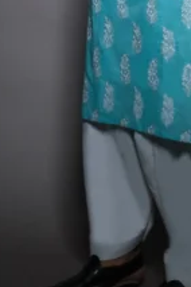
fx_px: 1146
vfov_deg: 13.8
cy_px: -59
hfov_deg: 9.5
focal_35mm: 144
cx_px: 184
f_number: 4
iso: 200
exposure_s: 1/250
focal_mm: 34.3
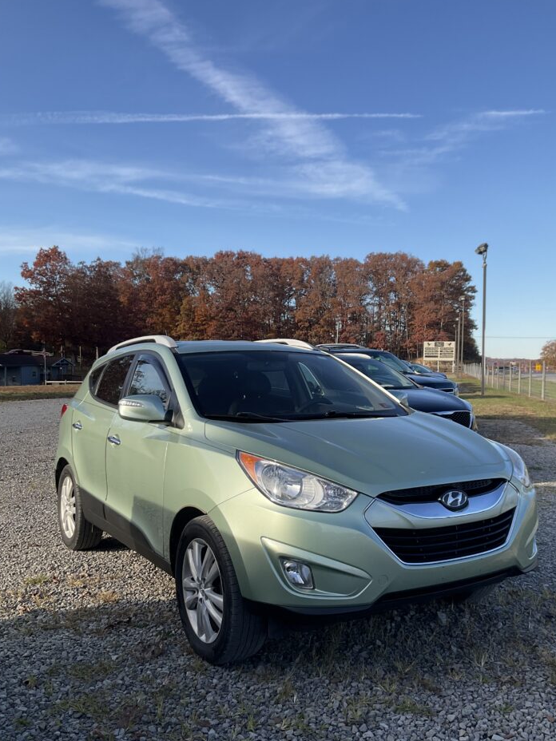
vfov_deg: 56.8
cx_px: 296
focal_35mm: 32
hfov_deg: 44.1
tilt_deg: -3.0
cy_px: 398
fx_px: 685
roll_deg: -1.1
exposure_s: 1/855
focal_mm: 3
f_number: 1.8
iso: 16
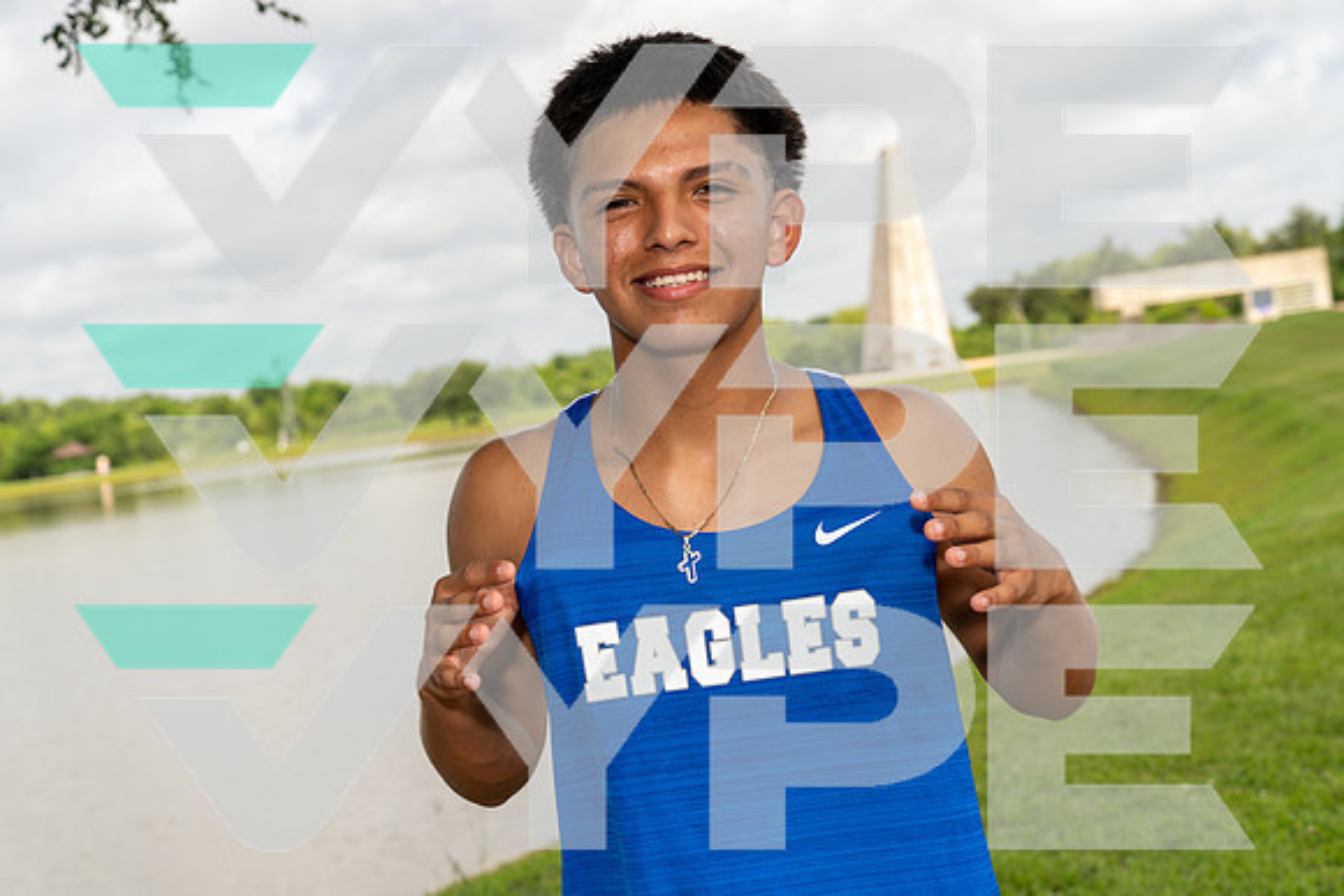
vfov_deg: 23.8
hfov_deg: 35.0
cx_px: 672
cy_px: 448
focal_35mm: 57
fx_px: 2128
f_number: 6.3
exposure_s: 1/250
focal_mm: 57
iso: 100
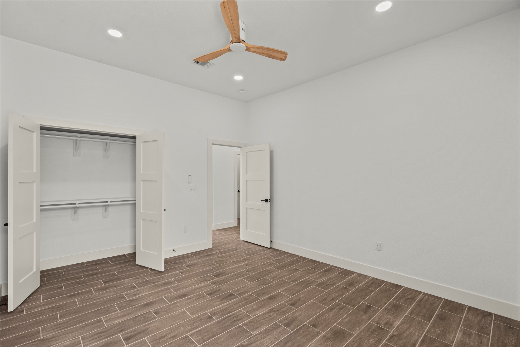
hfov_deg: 96.7
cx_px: 260
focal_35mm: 16
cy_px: 174
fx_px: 231
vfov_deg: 73.7
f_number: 8
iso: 200
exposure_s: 1/6
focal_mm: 16
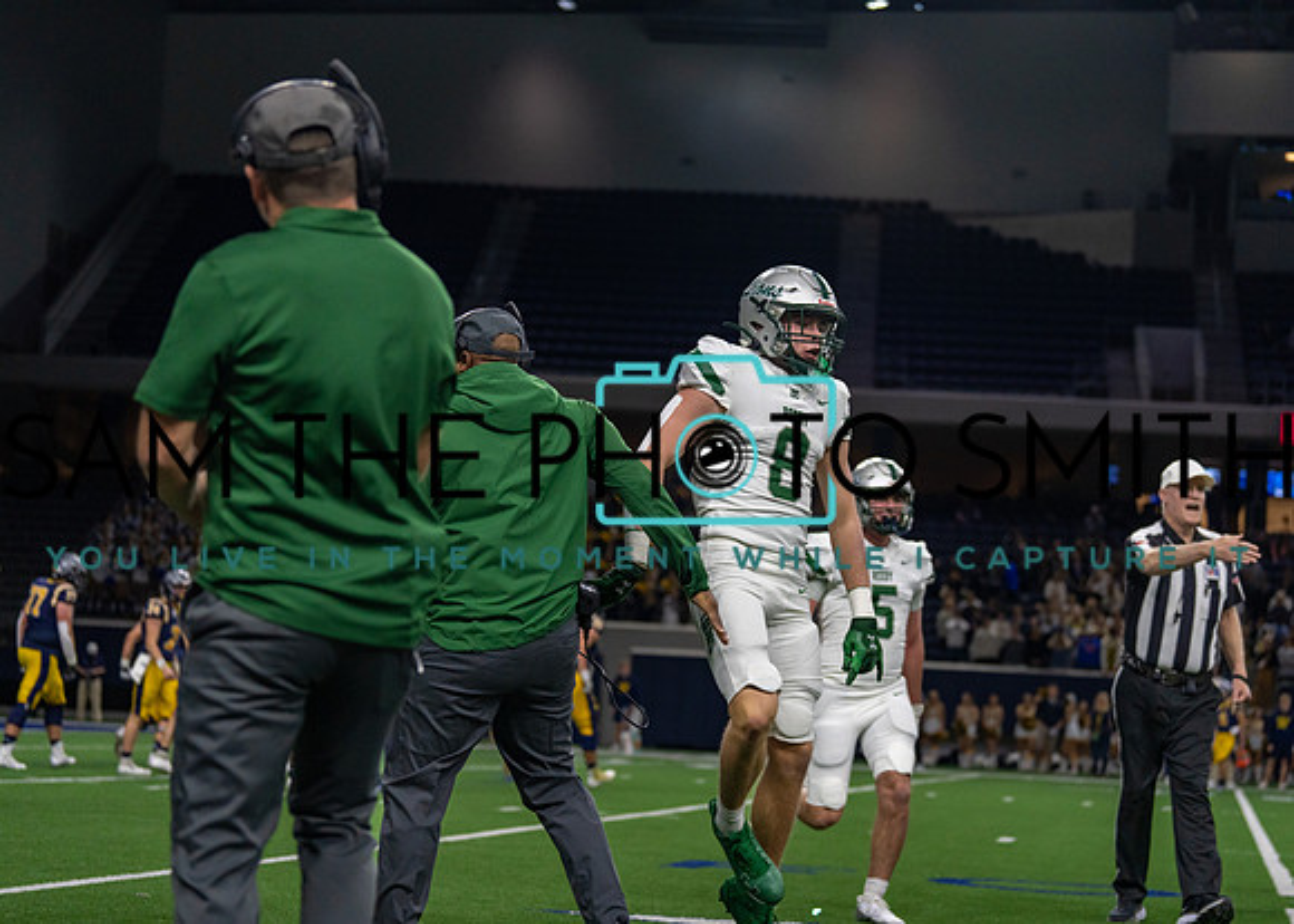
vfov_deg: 19.4
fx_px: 2695
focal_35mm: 73
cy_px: 462
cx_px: 647
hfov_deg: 27.0
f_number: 2.8
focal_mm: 70
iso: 1600
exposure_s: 1/1250
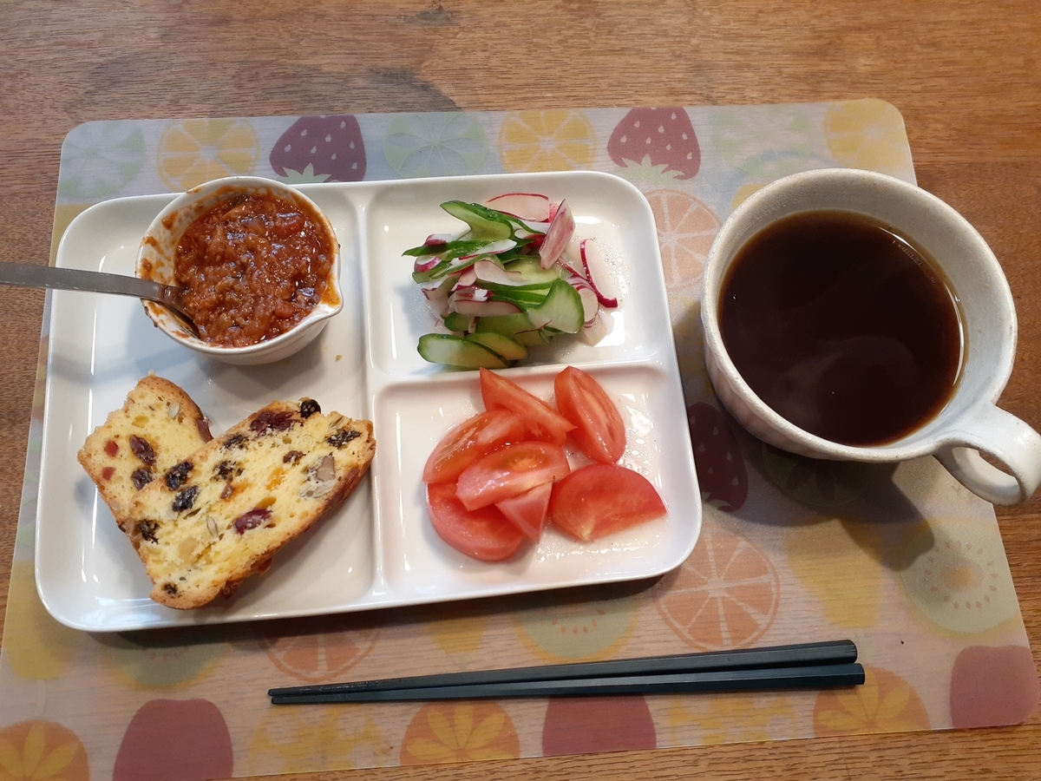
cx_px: 520
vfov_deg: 51.4
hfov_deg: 65.3
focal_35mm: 27
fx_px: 812
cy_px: 390
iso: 200
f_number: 1.9
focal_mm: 3.6
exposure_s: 1/50
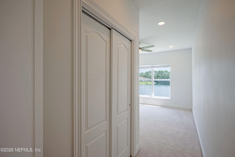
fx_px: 111
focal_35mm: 17
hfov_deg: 93.3
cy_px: 78
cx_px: 118
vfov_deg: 70.4
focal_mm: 17
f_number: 8
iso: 800
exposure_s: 1/8000
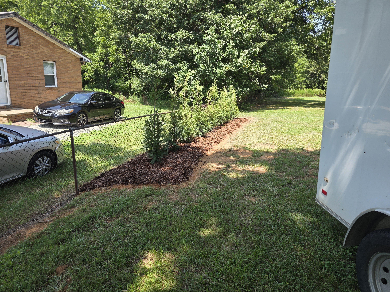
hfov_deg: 73.9
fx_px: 259
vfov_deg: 58.9
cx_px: 195
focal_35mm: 23
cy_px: 146
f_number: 1.7
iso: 25
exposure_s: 1/359
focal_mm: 6.3
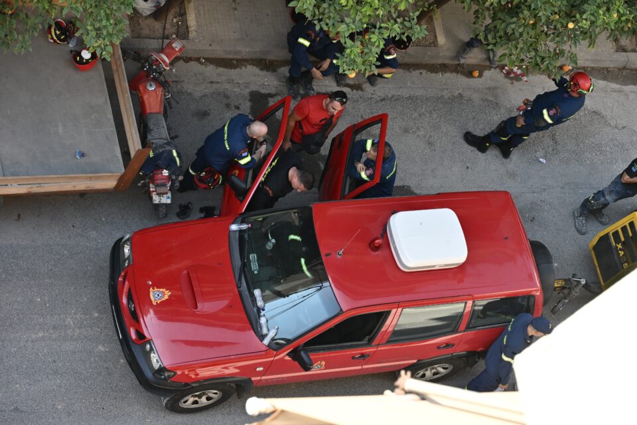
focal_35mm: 120
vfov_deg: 11.4
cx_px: 318
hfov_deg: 17.1
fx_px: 2123
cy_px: 212
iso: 500
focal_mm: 120
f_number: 8
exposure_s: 1/250
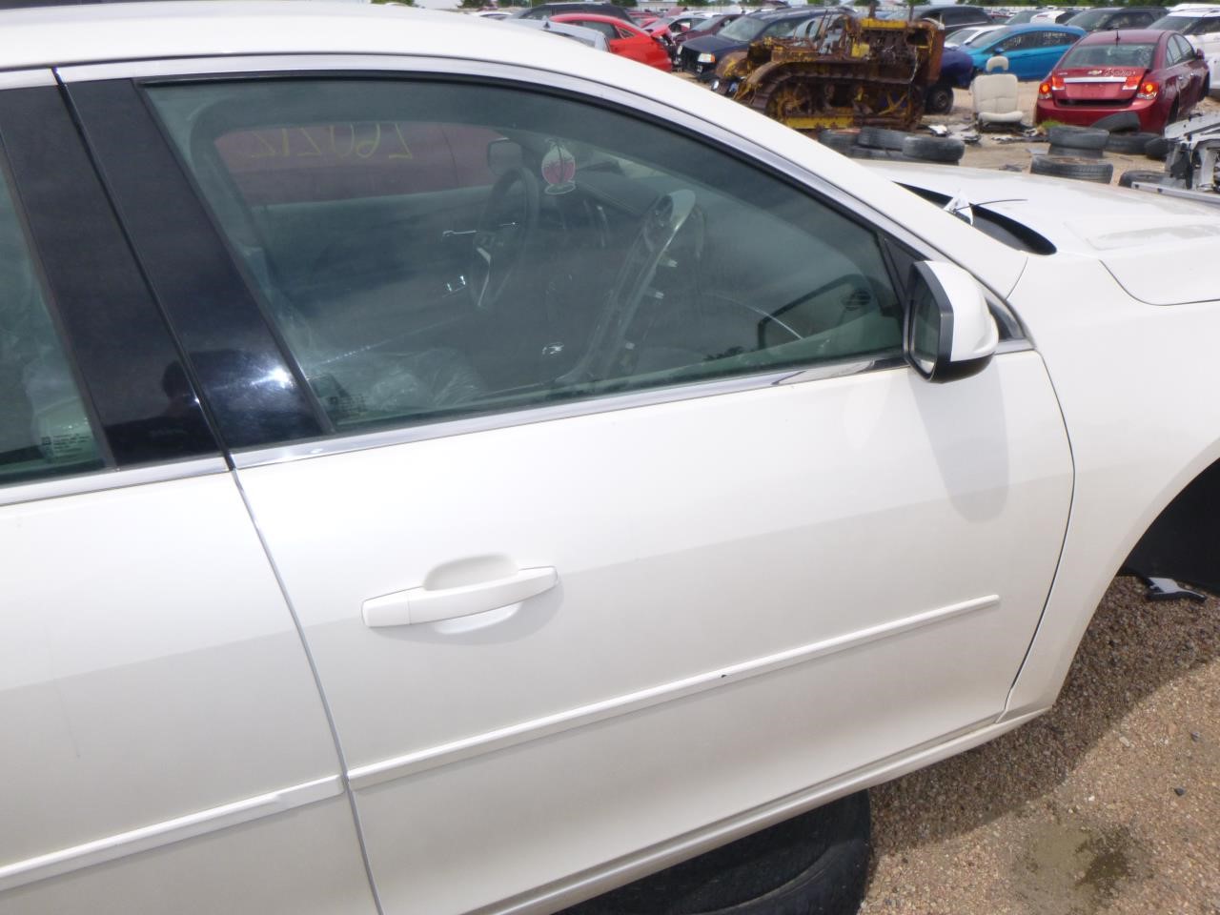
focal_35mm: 25
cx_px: 610
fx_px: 881
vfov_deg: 54.9
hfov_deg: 69.4
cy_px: 458
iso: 100
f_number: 3.9
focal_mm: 4.5
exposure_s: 1/640
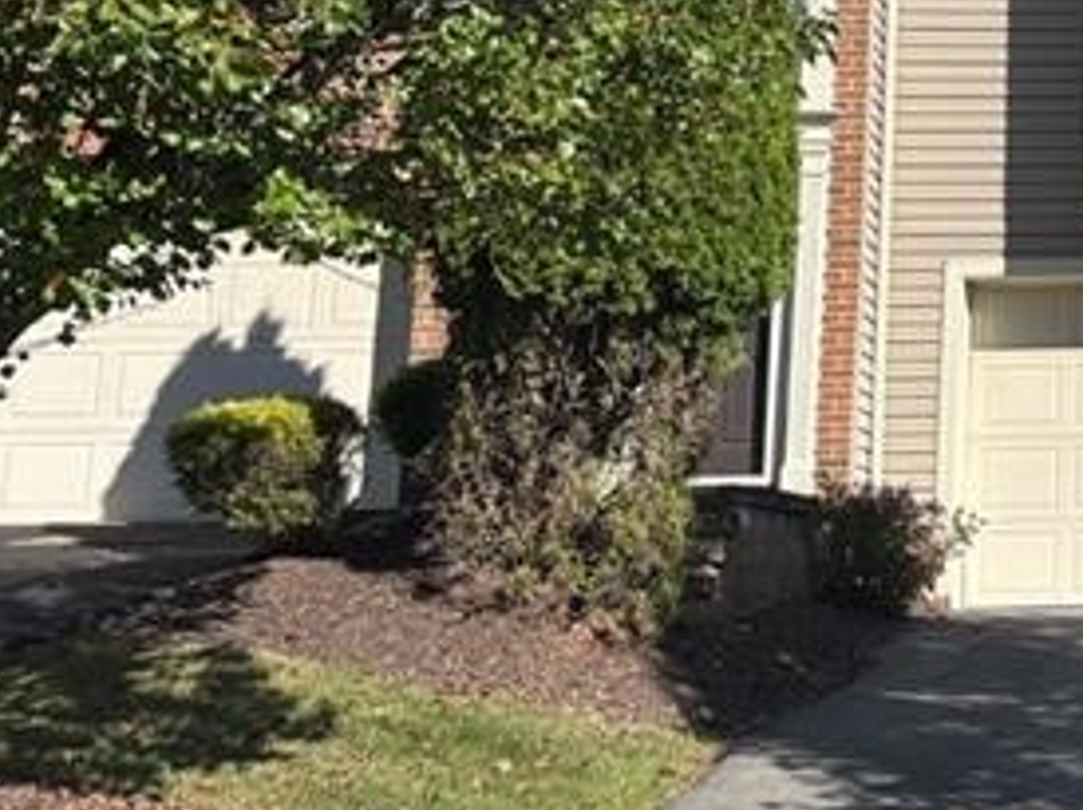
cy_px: 87
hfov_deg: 22.6
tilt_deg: +12.7
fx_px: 2376
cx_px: 1455
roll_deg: +0.4
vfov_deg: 19.0
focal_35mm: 76
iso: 50
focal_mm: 5.96
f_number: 1.6
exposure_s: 1/3413
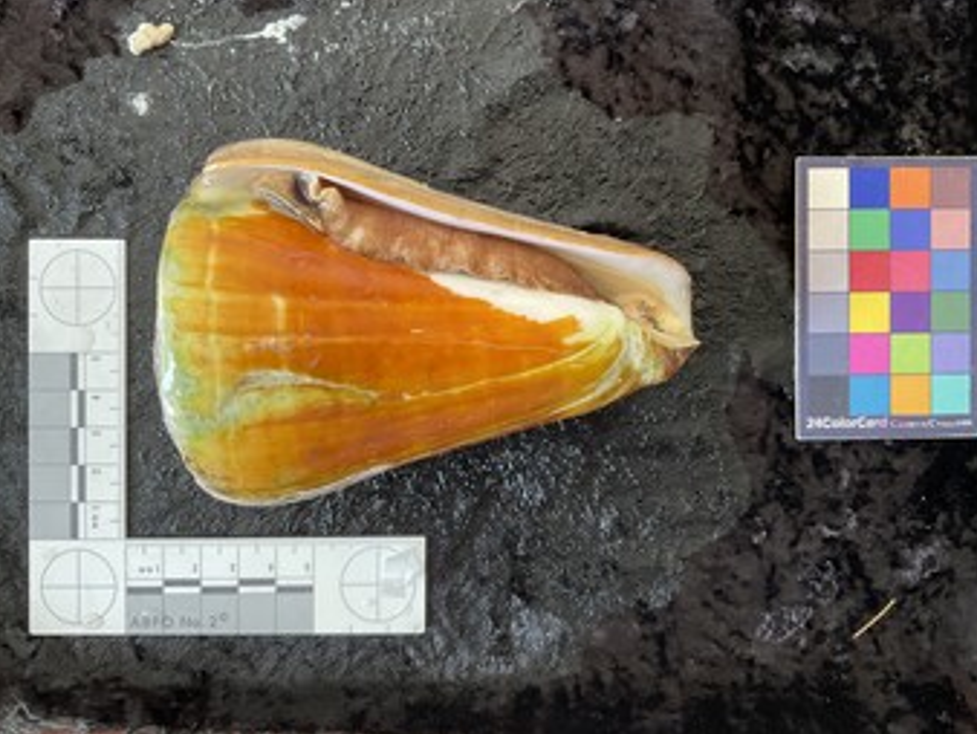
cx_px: 500
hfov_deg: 59.9
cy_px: 360
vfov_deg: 46.8
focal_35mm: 30
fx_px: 847
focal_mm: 3
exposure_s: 1/60
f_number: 1.8
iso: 125
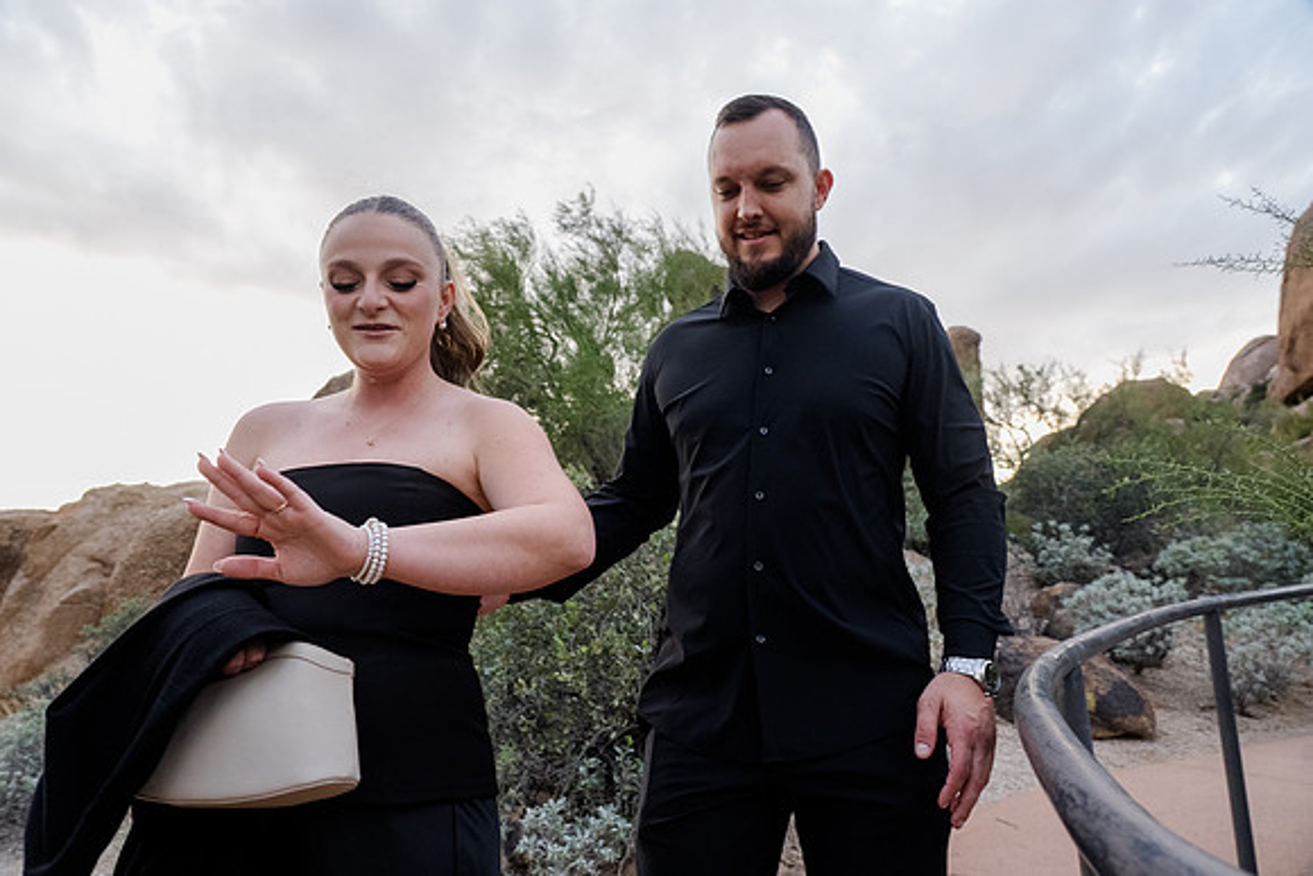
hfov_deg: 73.7
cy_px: 438
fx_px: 875
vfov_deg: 53.2
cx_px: 656
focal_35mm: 24
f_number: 5.6
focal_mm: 24
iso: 1600
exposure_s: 1/250
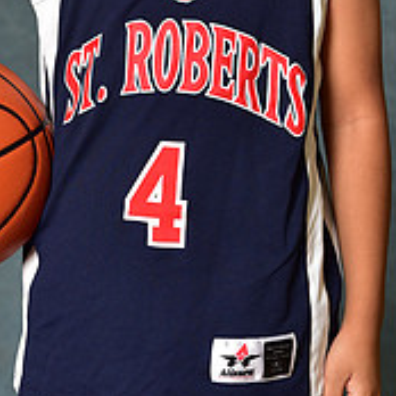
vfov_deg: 5.8
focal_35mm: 298
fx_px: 3857
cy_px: -114
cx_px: 181
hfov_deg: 5.9
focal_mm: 105
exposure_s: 1/200
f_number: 4.5
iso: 320
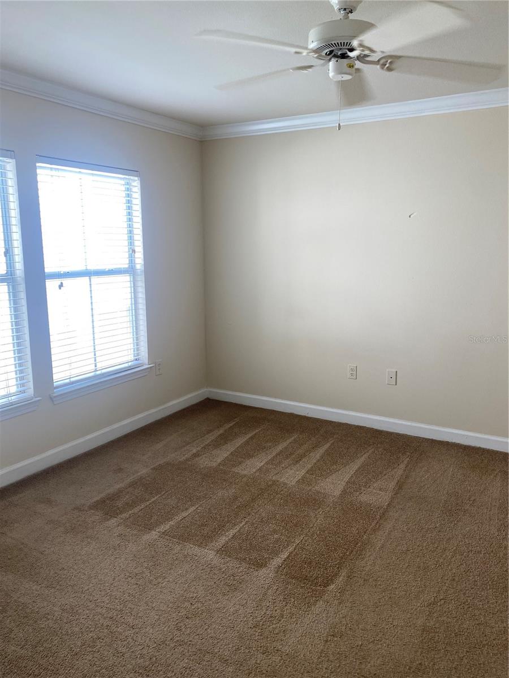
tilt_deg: -8.0
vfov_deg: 67.3
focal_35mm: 26
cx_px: 254
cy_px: 339
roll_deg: +0.7
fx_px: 510
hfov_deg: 53.1
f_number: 1.8
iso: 64
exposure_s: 1/120
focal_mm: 4.25
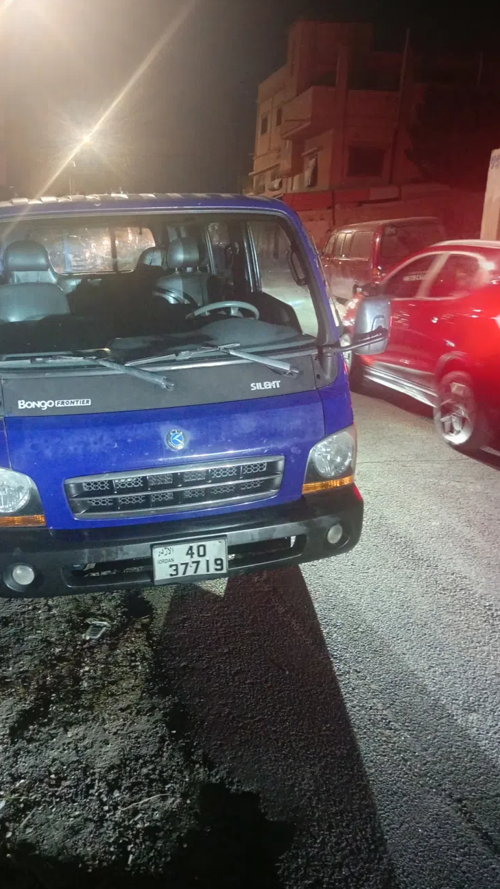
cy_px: 432
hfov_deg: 37.6
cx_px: 196
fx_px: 730
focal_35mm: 31
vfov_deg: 62.6
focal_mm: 4.11
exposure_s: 1/16.7
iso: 2353
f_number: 1.6
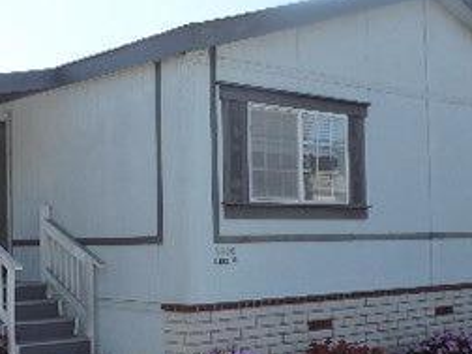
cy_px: 230
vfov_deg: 23.9
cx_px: 176
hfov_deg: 31.5
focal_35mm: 61
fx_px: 832
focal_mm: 4.3
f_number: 3
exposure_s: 1/1600
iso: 180
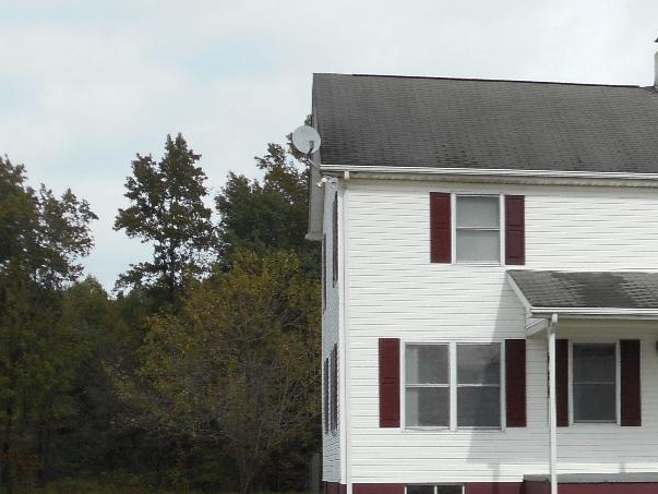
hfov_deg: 18.0
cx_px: 734
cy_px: 460
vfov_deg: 14.0
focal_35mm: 105
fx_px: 1997
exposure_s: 1/400
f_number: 4.7
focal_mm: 7.9
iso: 80
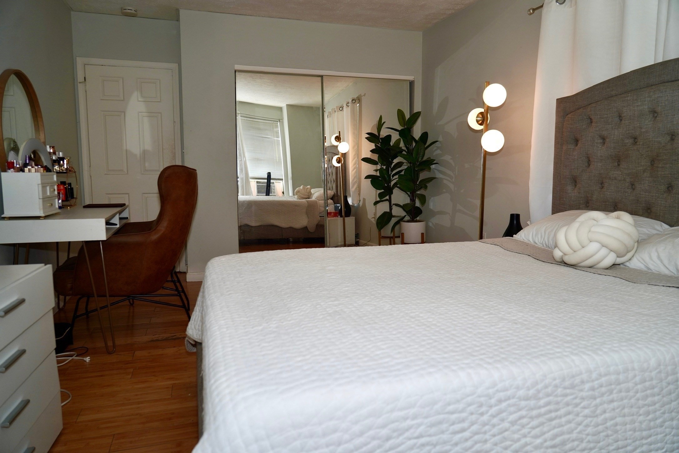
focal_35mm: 24
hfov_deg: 73.7
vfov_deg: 53.1
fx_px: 453
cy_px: 226
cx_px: 340
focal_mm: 24
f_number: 4
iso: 250
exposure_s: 1/160
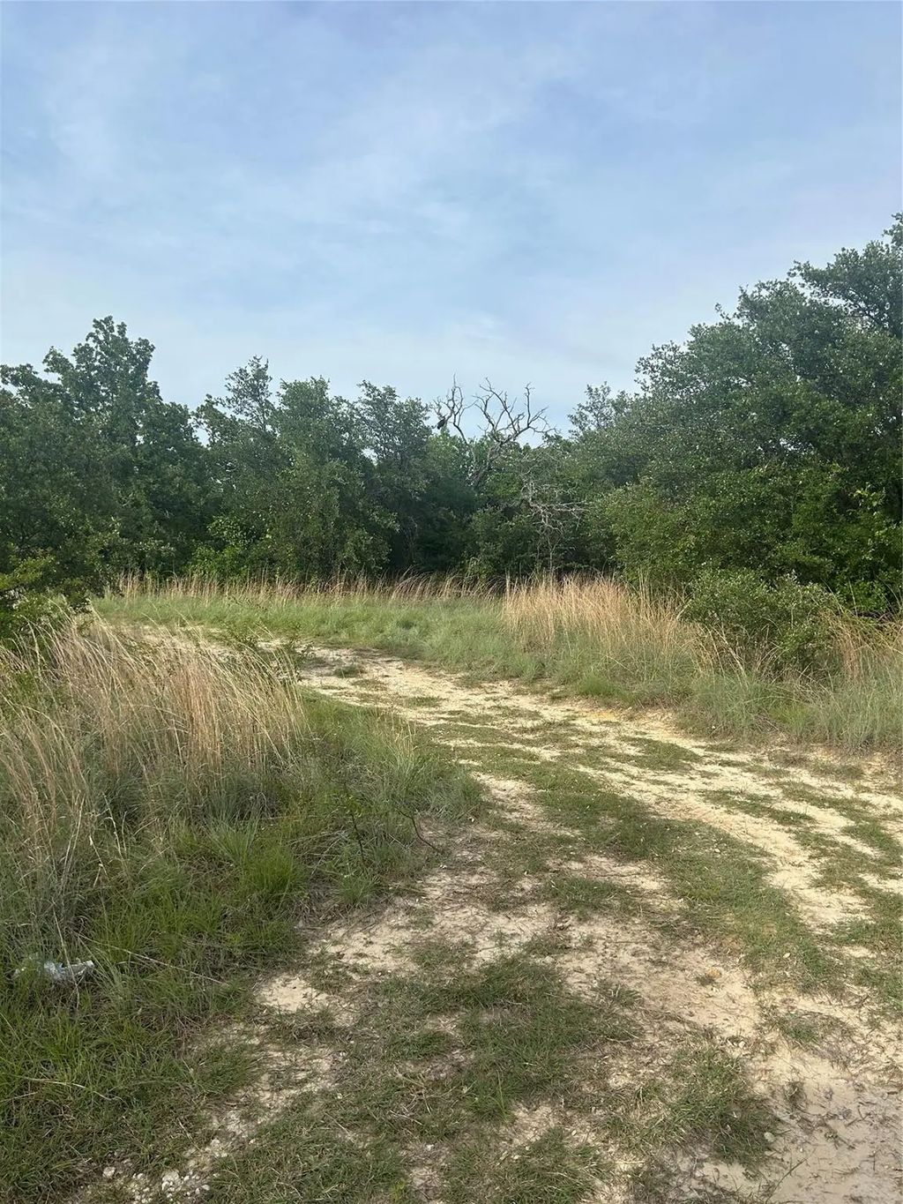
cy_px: 602
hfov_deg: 53.1
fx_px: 904
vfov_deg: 67.3
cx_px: 452
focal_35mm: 26
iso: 50
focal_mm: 5.7
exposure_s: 1/2994
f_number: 1.5
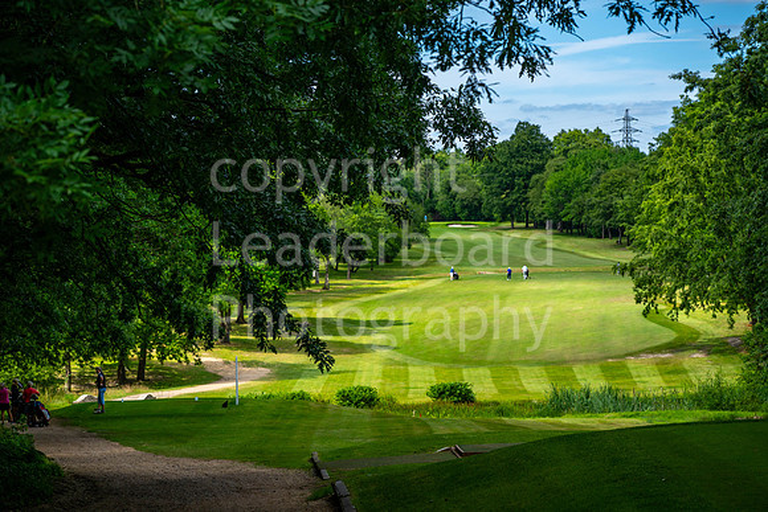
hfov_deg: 20.0
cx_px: 384
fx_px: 2176
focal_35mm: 102
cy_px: 256
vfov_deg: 13.4
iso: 200
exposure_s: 1/1000
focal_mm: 102
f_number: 5
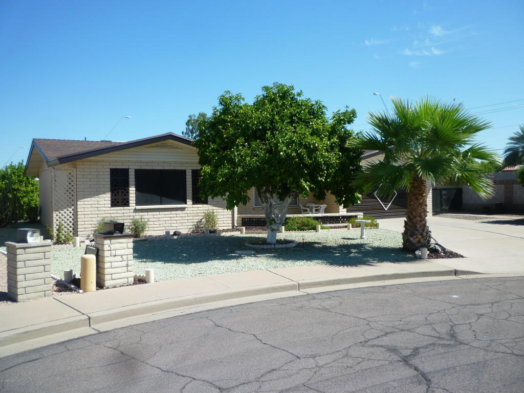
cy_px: 196
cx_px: 262
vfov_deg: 48.2
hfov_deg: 61.7
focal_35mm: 29
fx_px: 439
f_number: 4
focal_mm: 5.2
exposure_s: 1/500
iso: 80
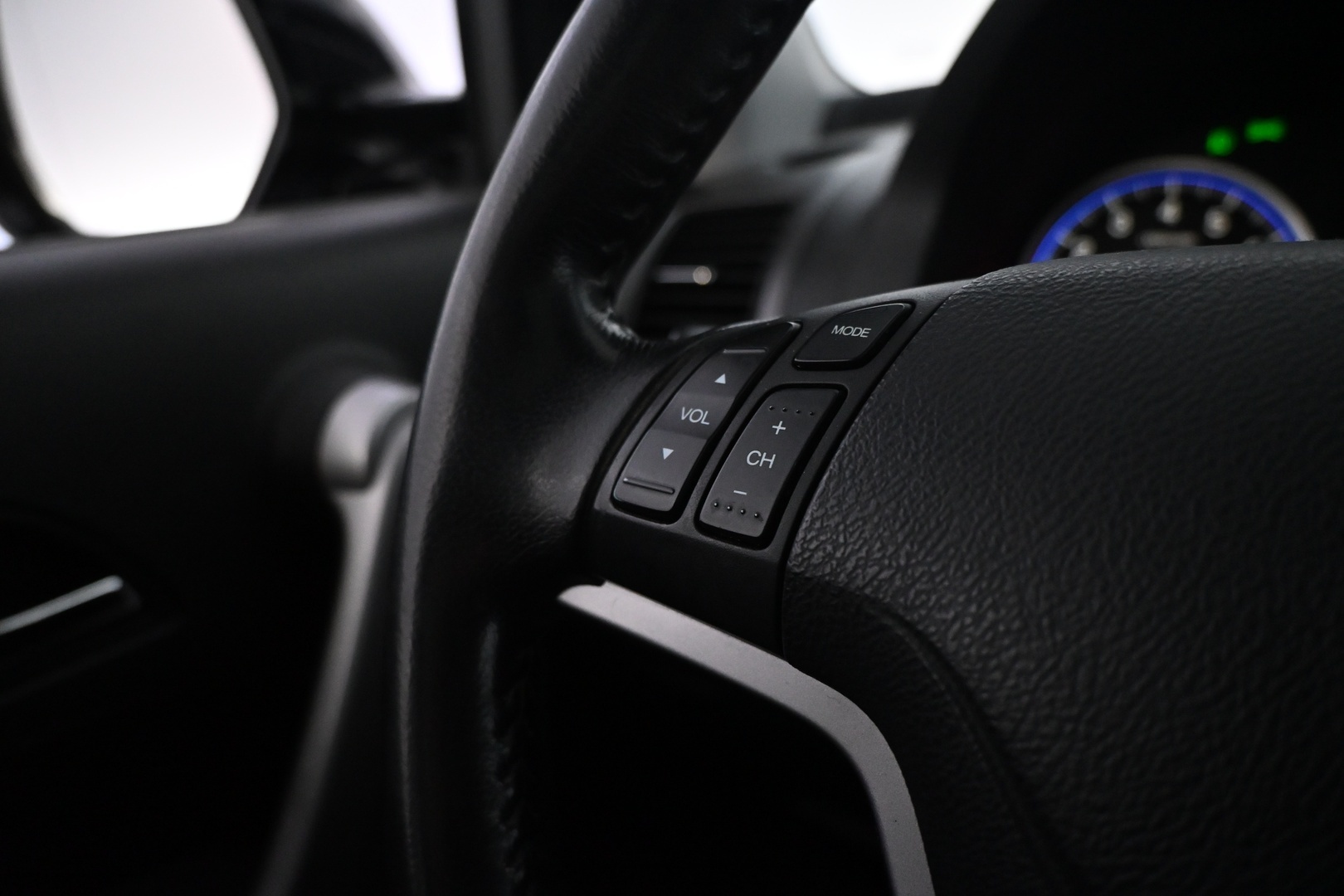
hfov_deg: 70.4
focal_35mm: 26
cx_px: 672
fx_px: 952
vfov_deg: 50.4
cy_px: 448
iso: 3200
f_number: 3.5
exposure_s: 1/80
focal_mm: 17
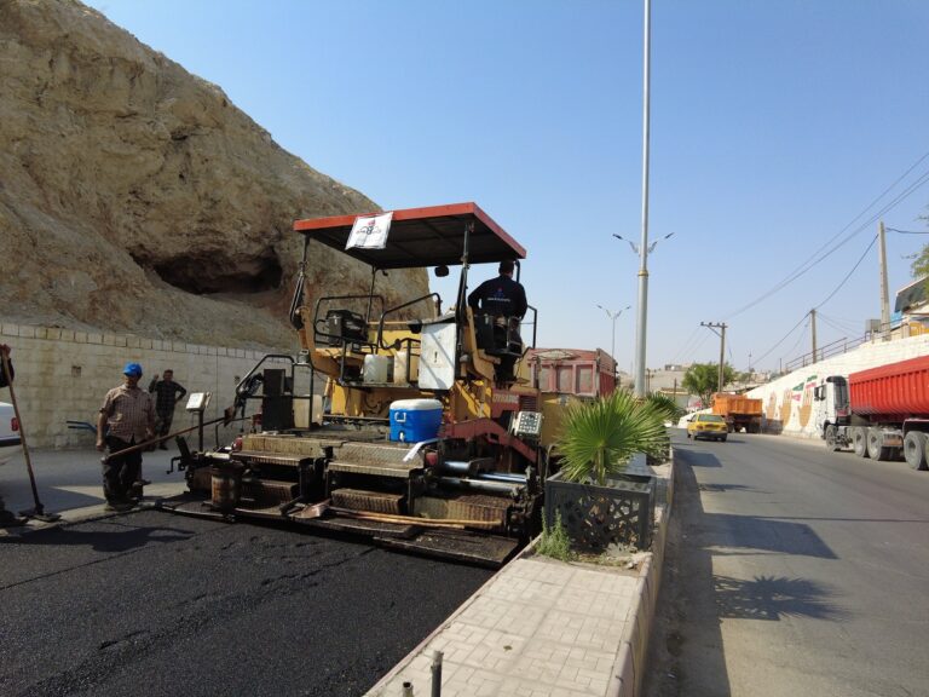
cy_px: 348
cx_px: 464
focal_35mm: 20
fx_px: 537
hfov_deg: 81.7
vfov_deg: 66.0
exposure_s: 1/1250
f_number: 1.8
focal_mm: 4.4
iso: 100
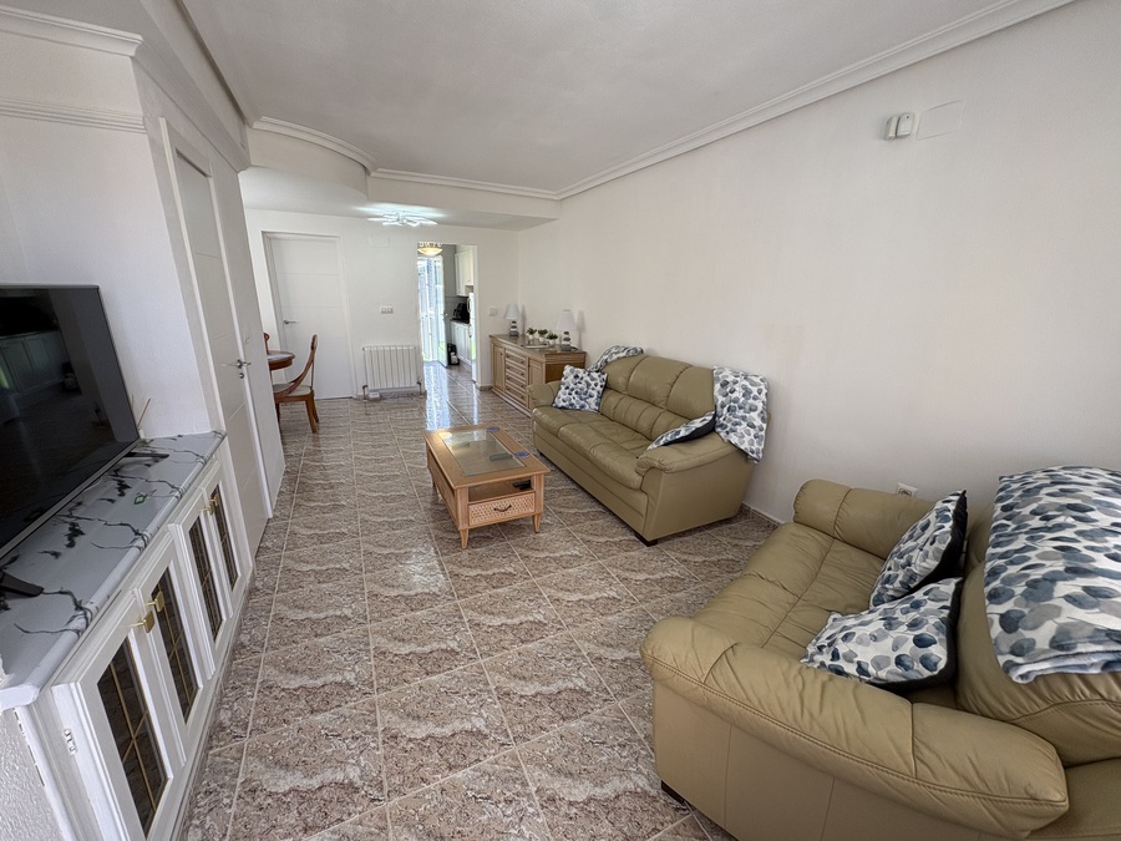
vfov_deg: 85.7
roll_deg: -0.1
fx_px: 453
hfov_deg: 102.1
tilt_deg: -14.6
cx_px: 560
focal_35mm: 14
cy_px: 420
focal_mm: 2.22
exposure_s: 1/115
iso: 64
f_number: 2.2
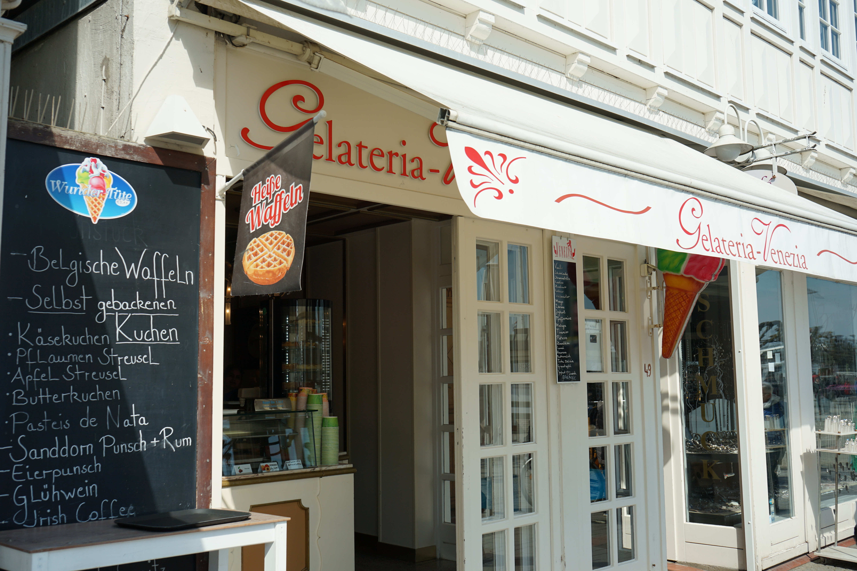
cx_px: 428
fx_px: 857
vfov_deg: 36.9
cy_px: 286
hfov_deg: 53.1
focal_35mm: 36
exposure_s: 1/320
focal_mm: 36
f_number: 8
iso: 100
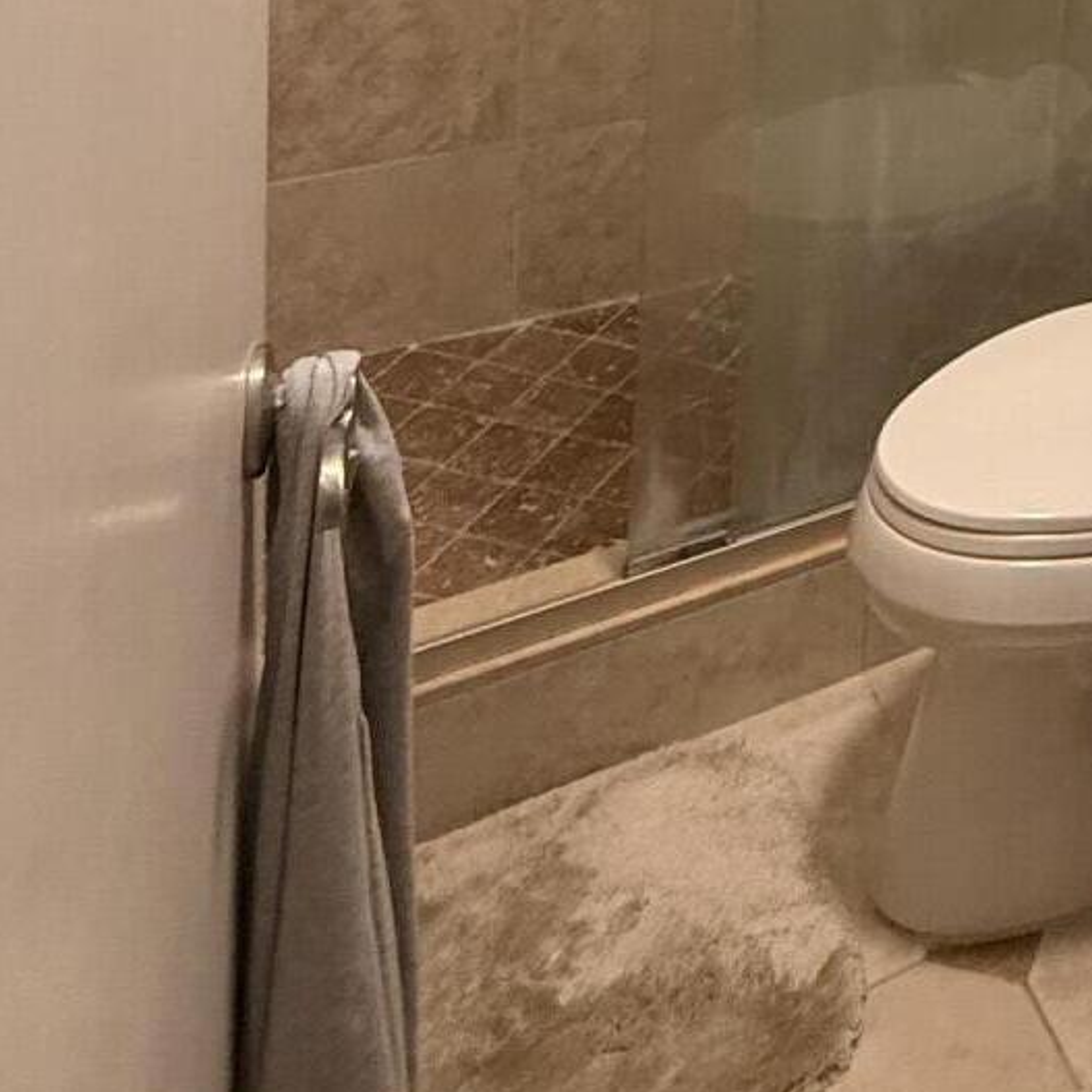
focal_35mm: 47
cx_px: 1401
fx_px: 1677
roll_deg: -6.6
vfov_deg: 28.4
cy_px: -390
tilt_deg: -5.9
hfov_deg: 29.4
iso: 320
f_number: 2.2
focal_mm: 2.22
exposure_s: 1/60
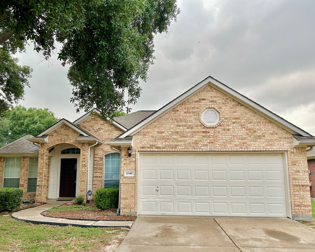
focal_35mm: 29
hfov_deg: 60.4
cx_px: 148
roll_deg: -0.1
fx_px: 270
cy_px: 130
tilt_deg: +9.1
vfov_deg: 50.0
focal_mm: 5.7
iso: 50
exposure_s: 1/454
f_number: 1.5
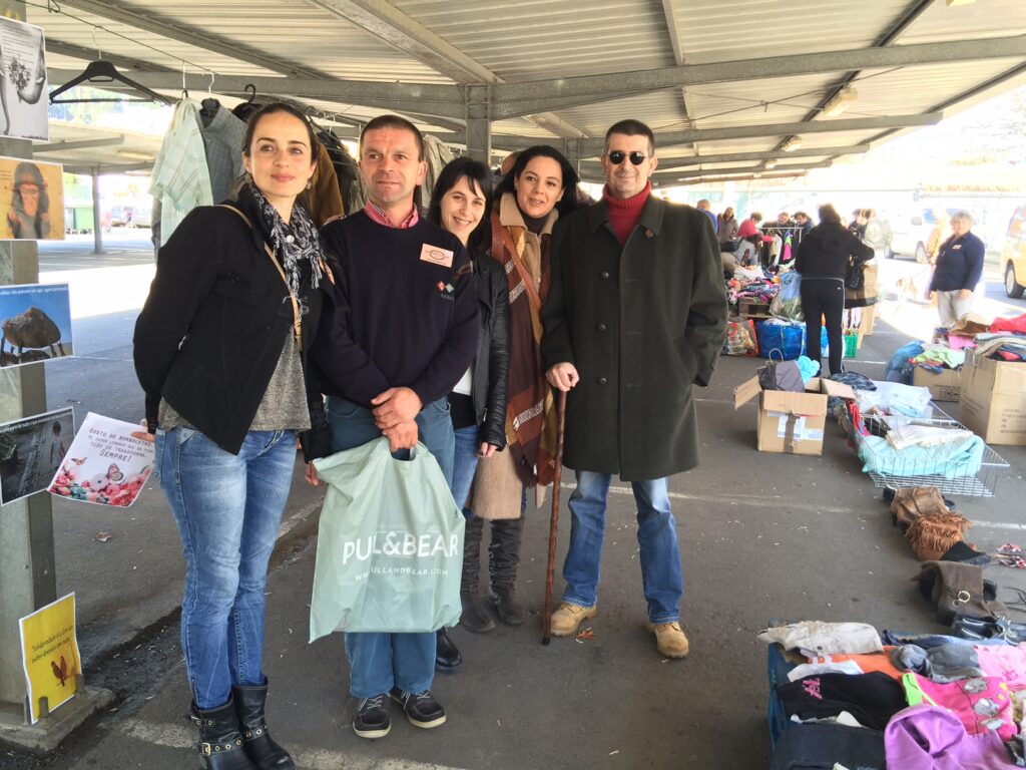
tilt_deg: -7.4
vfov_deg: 48.2
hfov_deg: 61.7
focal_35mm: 29
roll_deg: -1.9
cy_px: 385
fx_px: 860
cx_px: 513
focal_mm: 4.15
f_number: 2.2
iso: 32
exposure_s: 1/50
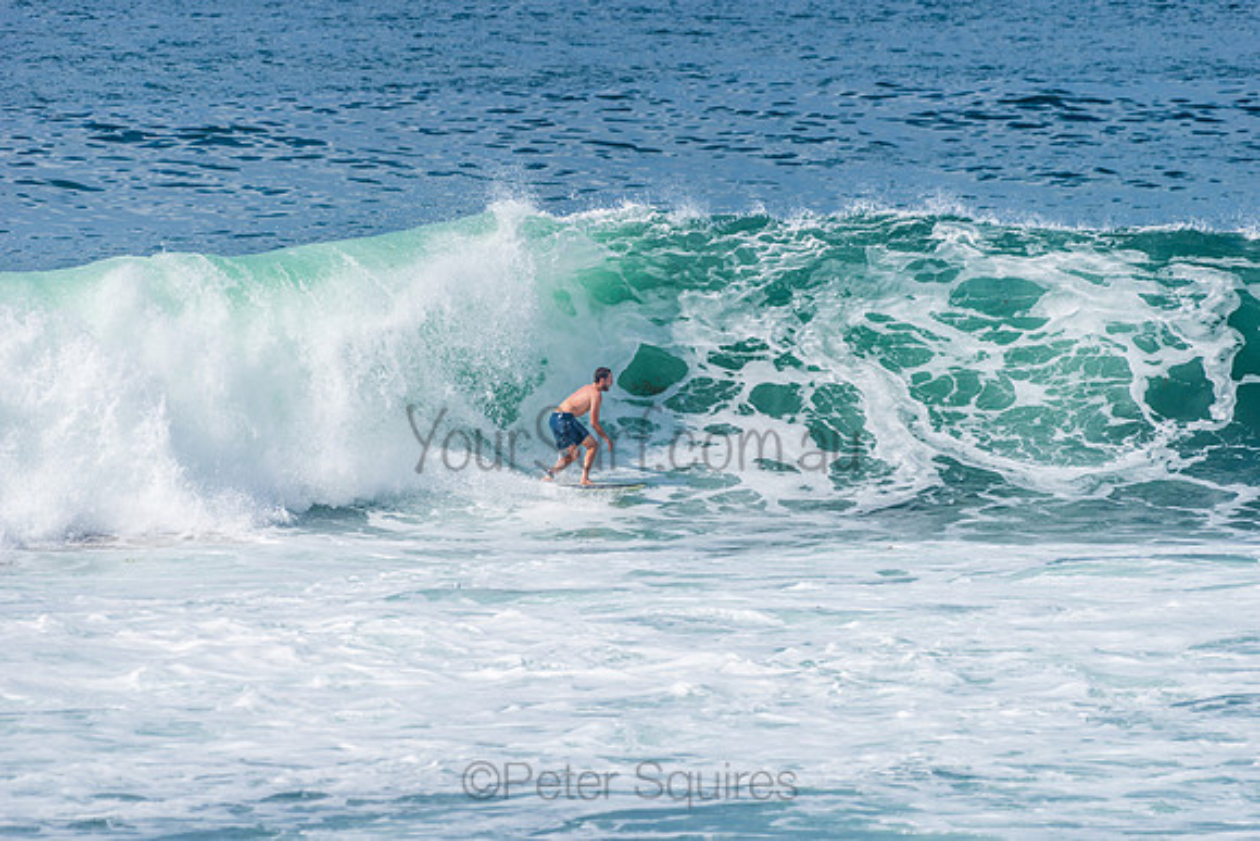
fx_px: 17503
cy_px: 420
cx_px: 630
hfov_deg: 4.1
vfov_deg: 2.8
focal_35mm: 500
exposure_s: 1/2000
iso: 140
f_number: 5.6
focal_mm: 500
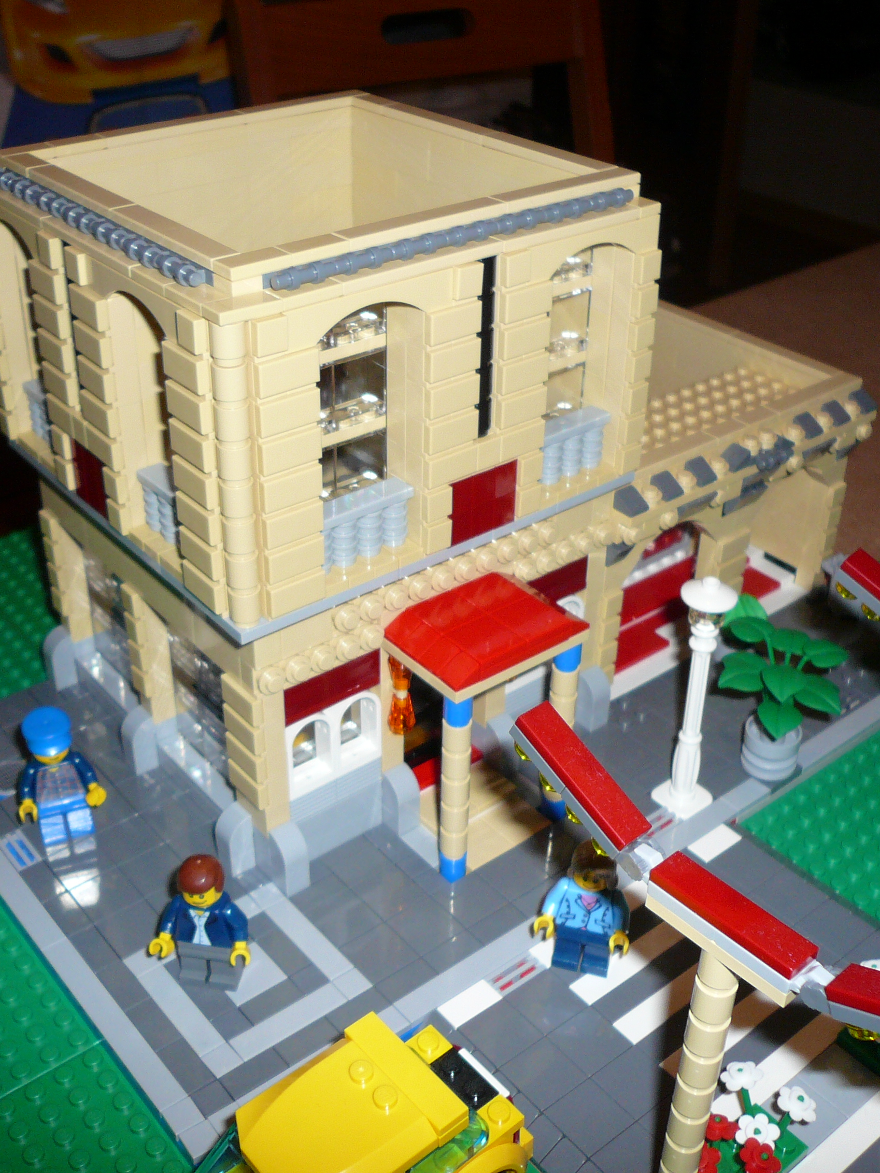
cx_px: 389
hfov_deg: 37.7
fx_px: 1288
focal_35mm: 38
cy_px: 584
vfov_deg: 49.0
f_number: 2.8
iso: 100
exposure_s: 1/30
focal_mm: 4.6
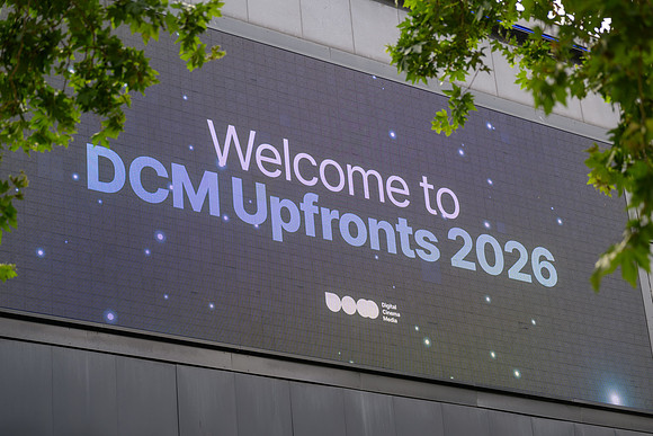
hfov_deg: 24.2
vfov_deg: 16.3
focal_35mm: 84
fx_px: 1520
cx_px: 326
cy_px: 218
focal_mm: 82
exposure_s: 1/200
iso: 64
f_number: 2.7
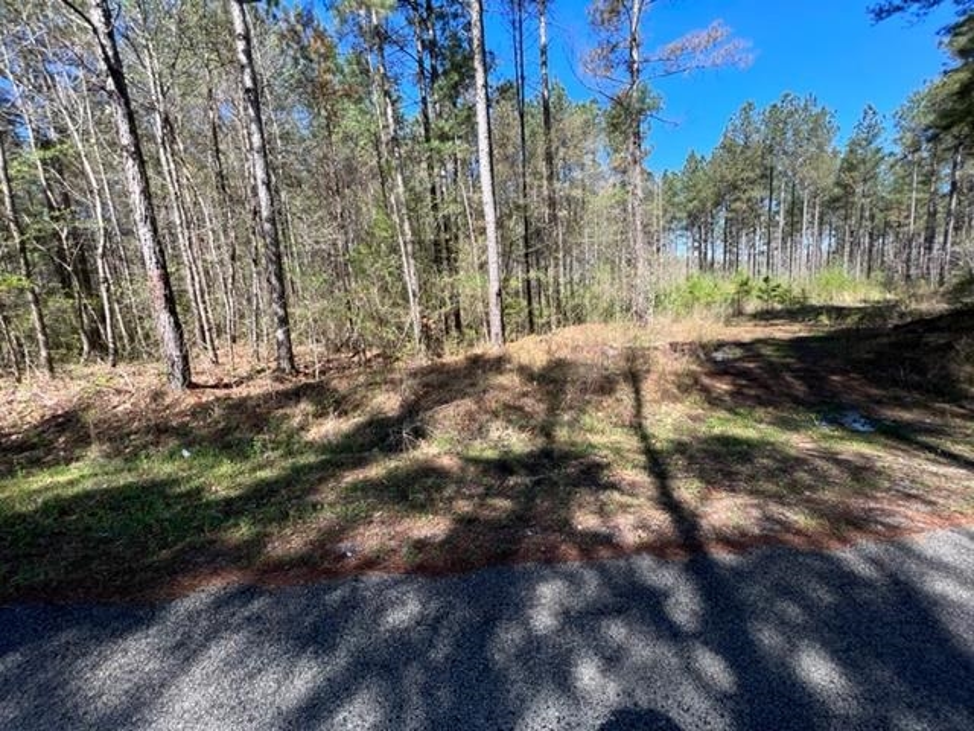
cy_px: 366
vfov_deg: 89.9
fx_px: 366
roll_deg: +4.1
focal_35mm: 13
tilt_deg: -8.6
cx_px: 487
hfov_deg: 106.2
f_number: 1.8
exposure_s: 1/398
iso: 32
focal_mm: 1.57
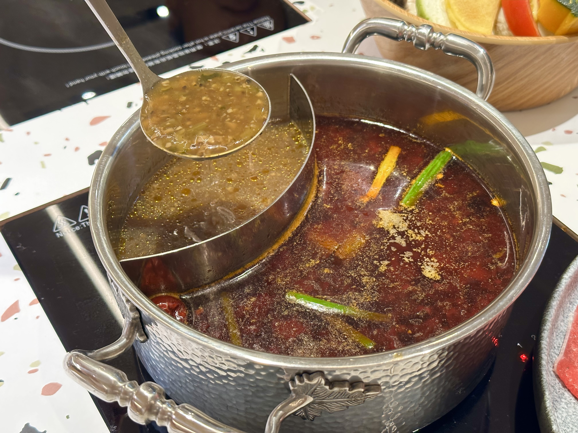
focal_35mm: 48
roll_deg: +0.3
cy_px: 216
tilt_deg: -44.4
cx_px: 289
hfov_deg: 39.7
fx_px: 801
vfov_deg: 30.3
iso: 200
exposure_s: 1/60
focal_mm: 6.86
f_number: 1.78
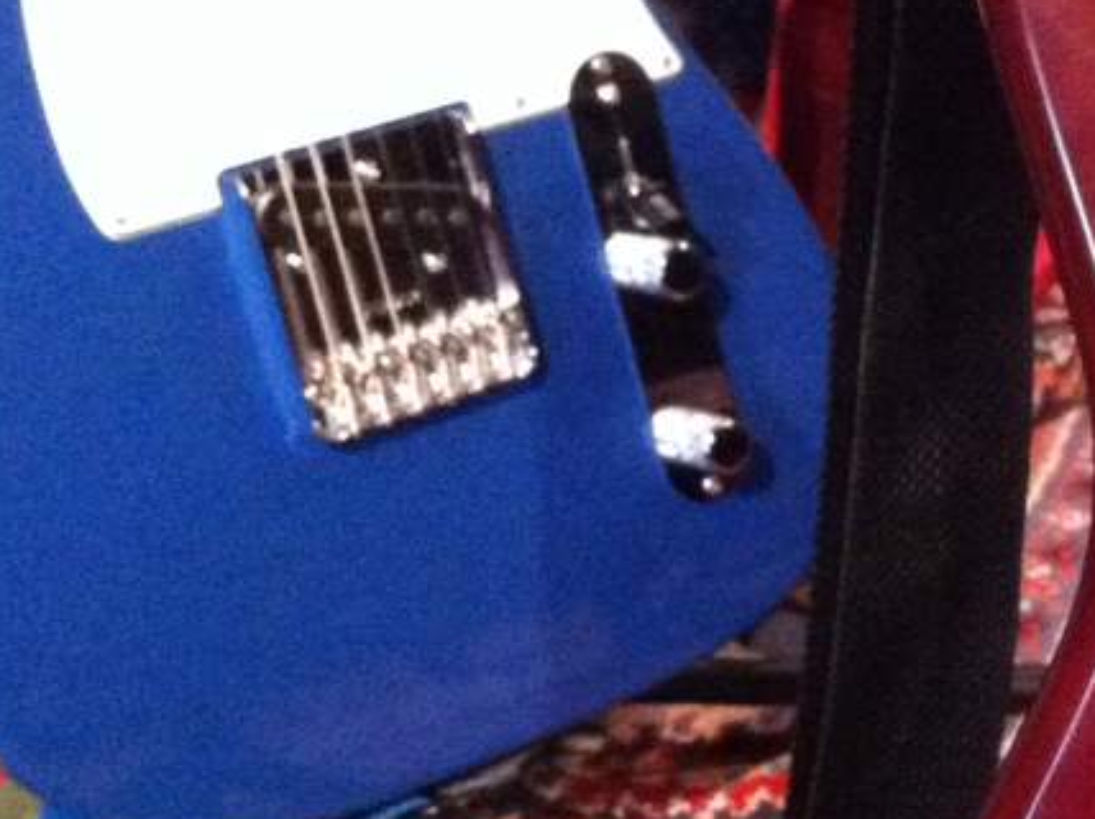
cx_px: 1553
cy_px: 612
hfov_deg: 17.1
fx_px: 3349
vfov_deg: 13.9
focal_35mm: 106
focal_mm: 3.85
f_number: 2.8
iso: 1000
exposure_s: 1/15
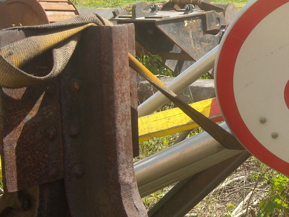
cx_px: 269
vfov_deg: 18.3
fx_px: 668
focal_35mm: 80
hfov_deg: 23.7
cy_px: 52
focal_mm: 5.7
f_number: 2.8
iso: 64
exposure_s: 1/438
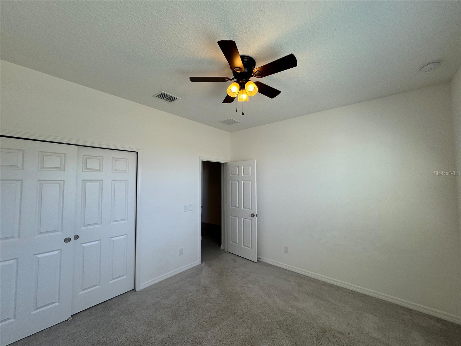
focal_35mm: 14
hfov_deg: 102.1
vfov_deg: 85.7
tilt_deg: +5.4
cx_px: 230
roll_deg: -0.7
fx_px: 186
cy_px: 173
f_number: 2.2
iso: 64
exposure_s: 1/120
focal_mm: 2.22
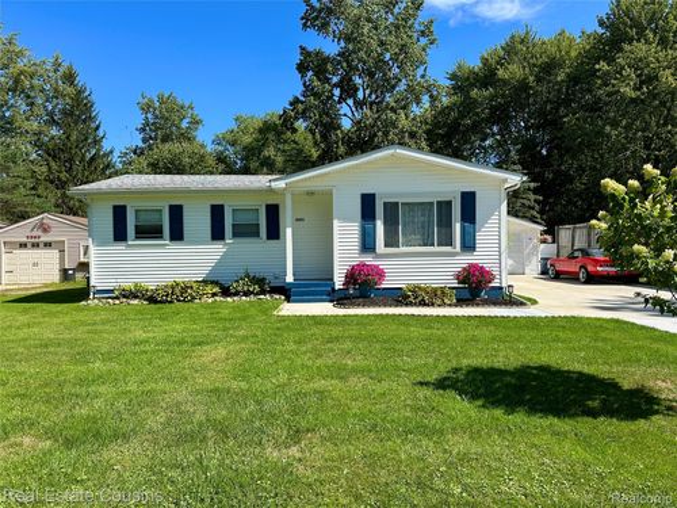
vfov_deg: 56.8
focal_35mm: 24
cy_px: 254
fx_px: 469
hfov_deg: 71.6
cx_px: 338
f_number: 1.78
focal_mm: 6.86
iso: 80
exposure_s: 1/3247
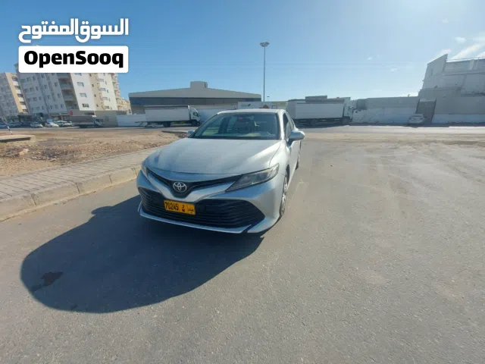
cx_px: 242
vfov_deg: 89.9
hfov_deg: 106.2
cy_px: 182
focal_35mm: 13
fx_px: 182
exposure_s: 1/2279
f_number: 2.2
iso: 64
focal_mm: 1.74
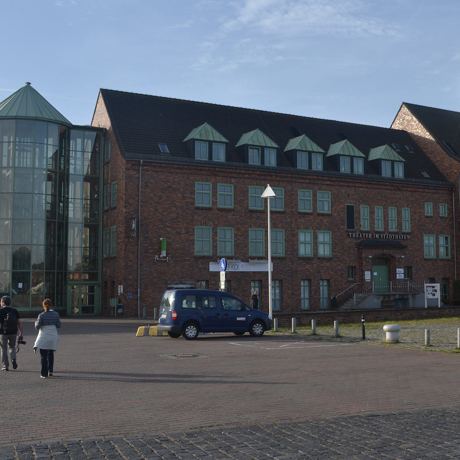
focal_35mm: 46
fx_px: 692
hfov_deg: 36.1
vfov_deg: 36.8
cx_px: 334
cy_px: 216
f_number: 9
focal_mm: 22
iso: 200
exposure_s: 1/400
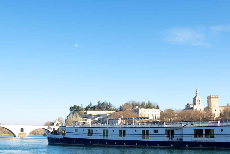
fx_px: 294
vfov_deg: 29.0
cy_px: 109
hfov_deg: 42.7
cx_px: 113
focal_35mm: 46
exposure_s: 1/200
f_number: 7.1
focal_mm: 32
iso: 200
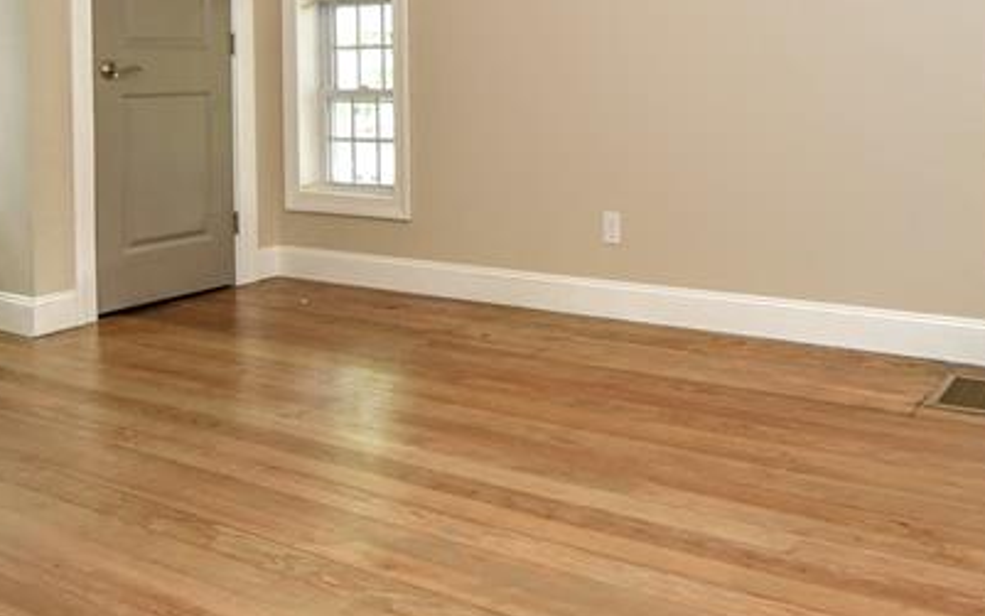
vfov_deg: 31.4
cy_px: 67
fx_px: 1047
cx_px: 668
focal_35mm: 39
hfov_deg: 49.4
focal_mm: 15
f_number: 2.8
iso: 900
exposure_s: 1/60
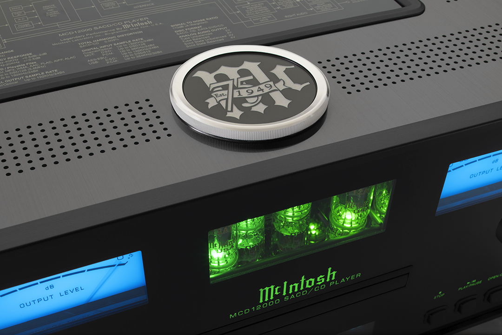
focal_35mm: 45
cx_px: 251
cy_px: 168
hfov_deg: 43.6
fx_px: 627
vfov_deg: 29.9
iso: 200
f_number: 20
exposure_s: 2
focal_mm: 45
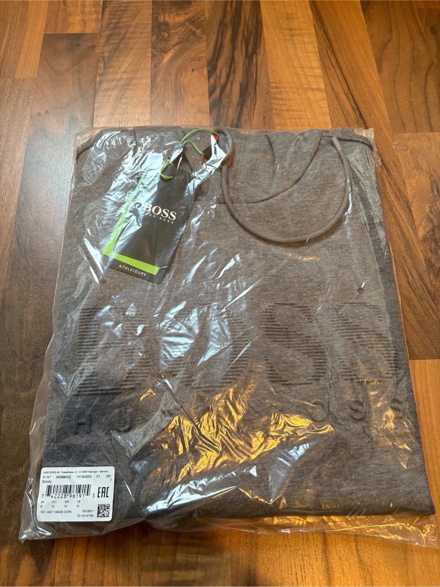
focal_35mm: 26
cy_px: 294
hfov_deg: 53.0
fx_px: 441
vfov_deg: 67.3
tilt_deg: -66.2
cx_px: 220
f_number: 1.6
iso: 160
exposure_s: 1/50
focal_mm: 5.96
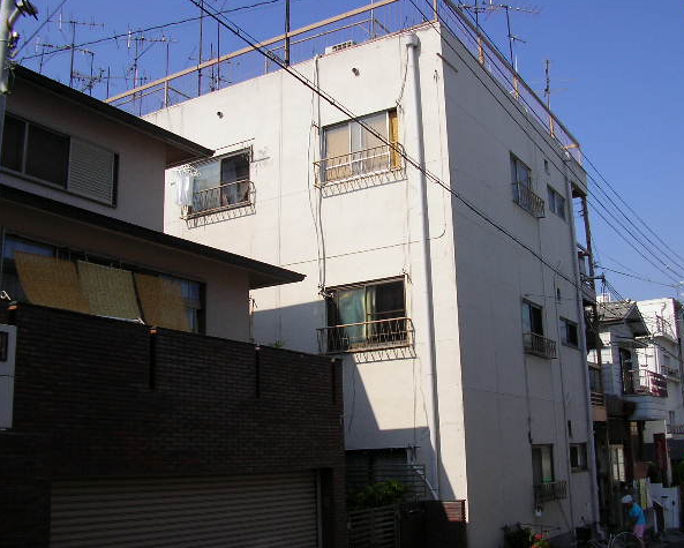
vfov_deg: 37.4
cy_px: 272
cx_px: 347
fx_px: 810
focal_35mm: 40
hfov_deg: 45.8
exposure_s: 1/860
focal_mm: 5.8
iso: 71
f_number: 4.1
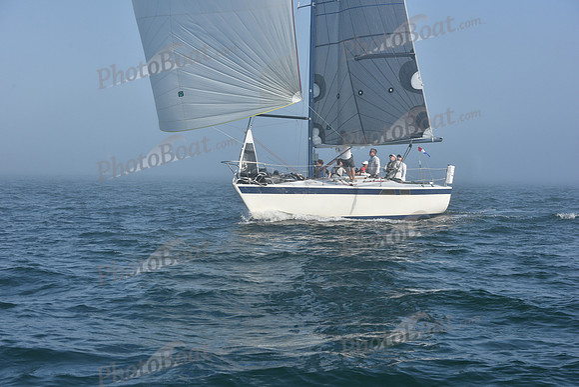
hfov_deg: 28.8
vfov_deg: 19.5
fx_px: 1126
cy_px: 194
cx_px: 290
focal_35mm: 70
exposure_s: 1/1250
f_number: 9
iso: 320
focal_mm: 70
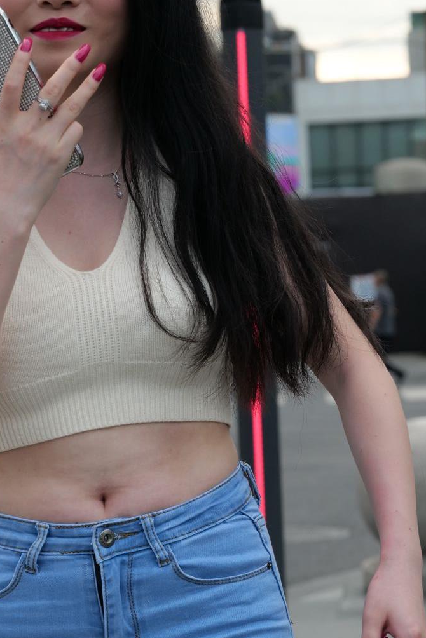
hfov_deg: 11.0
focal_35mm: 125
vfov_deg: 16.3
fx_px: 2217
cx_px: 159
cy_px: 509
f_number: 2.8
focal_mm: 50
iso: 1000
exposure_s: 1/800
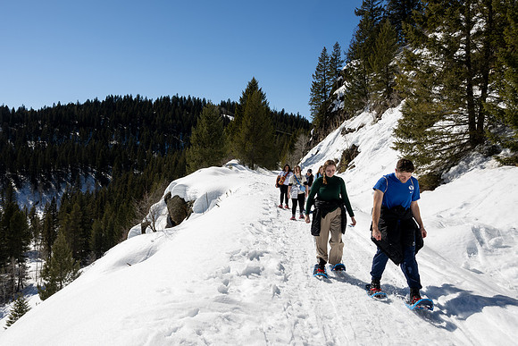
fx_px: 414
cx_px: 207
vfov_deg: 45.3
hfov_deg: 63.4
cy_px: 173
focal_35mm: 29
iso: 80
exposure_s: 1/250
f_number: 9
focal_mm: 24
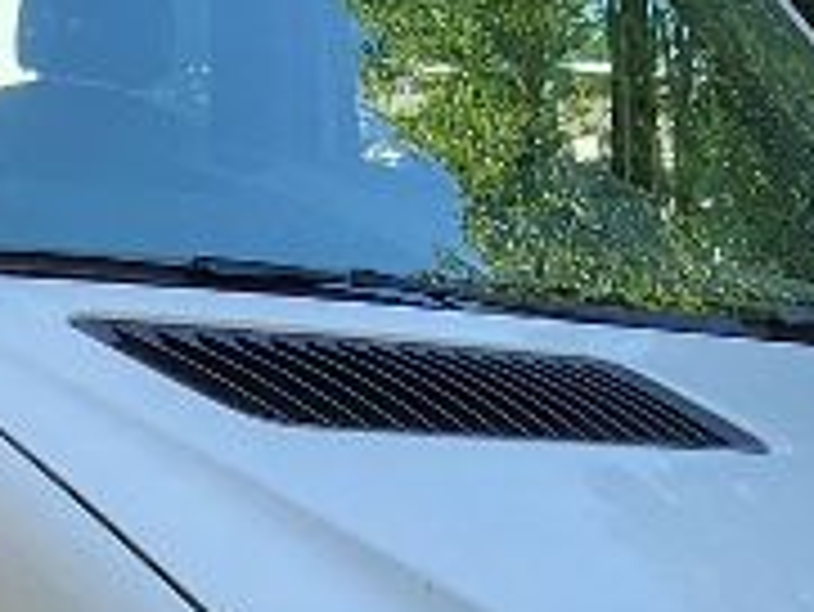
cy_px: 630
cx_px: -72
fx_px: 2165
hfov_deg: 20.4
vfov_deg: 15.7
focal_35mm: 92
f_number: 2.2
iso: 32
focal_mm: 1.74
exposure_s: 1/300
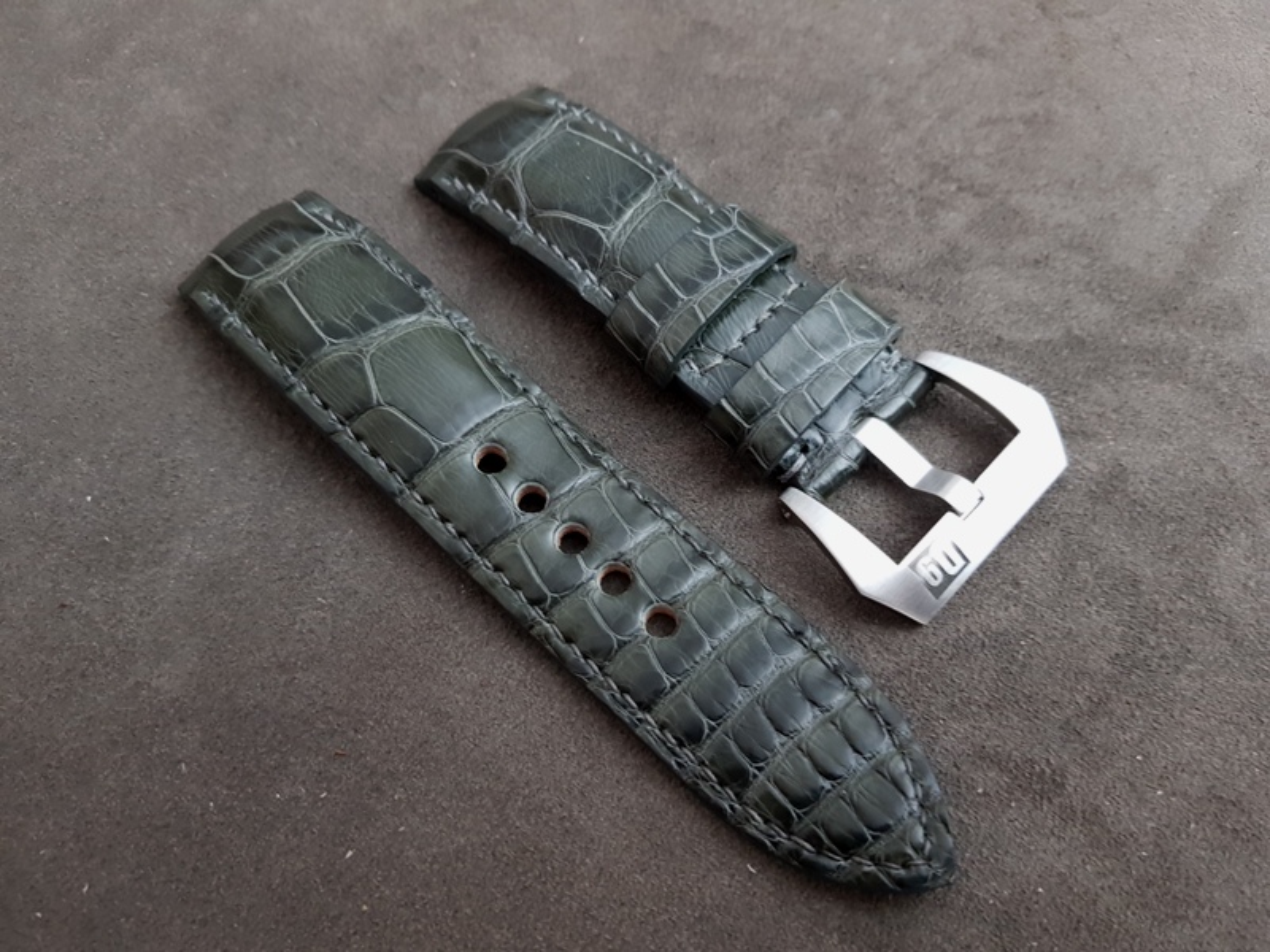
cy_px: 476
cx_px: 635
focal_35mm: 26
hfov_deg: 67.3
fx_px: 954
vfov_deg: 53.1
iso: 200
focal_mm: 4.2
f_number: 1.7
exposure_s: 1/11
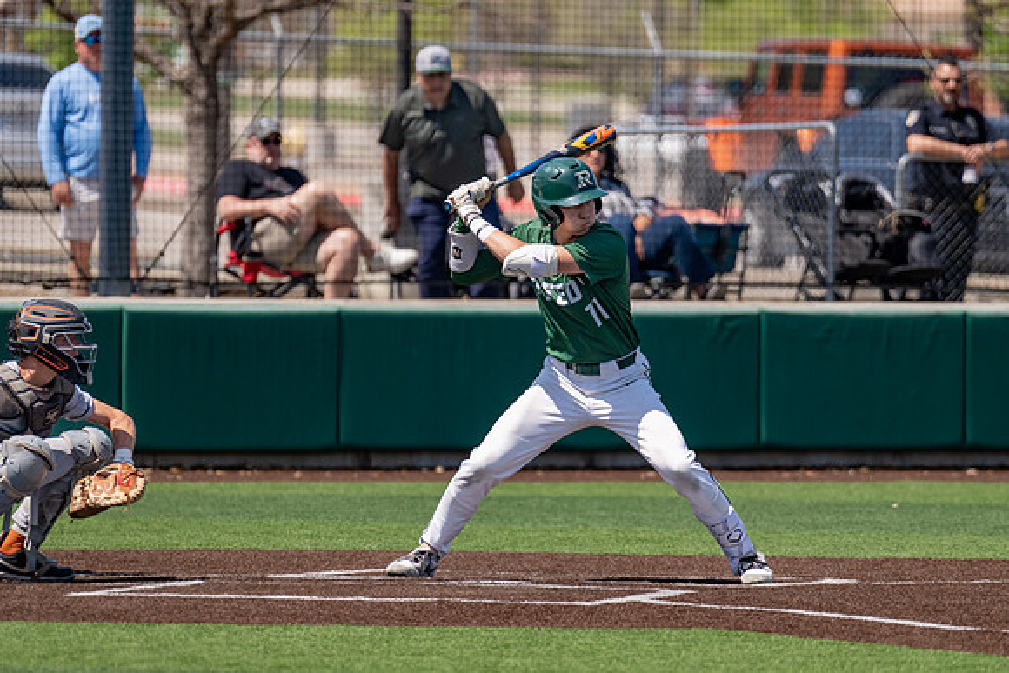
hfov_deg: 5.5
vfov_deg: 3.7
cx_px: 555
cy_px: 369
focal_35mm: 377
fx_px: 10559
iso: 320
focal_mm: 280
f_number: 4
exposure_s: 1/3200
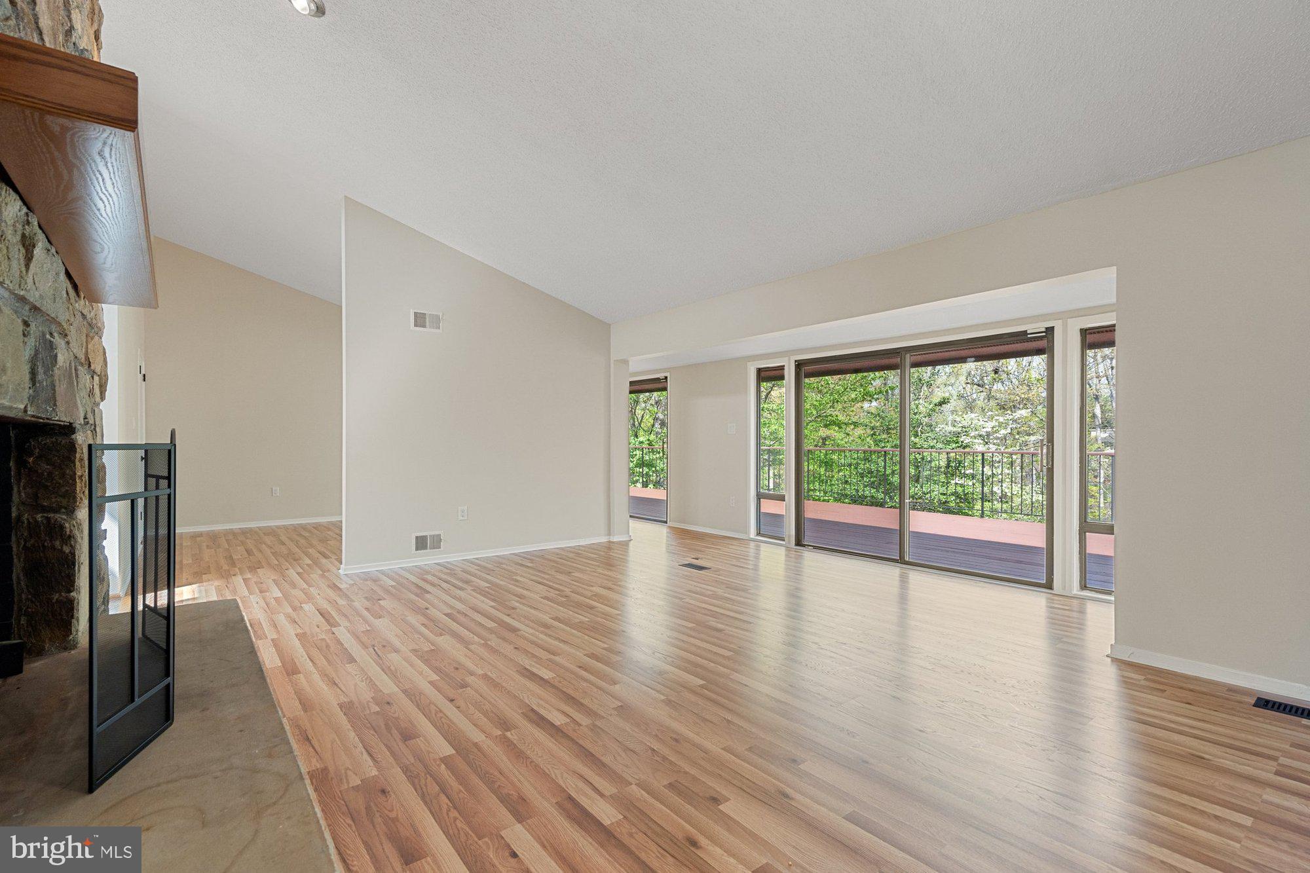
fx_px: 582
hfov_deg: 96.7
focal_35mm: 16
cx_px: 655
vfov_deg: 73.7
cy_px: 436
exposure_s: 1/40
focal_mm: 16
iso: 500
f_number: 8
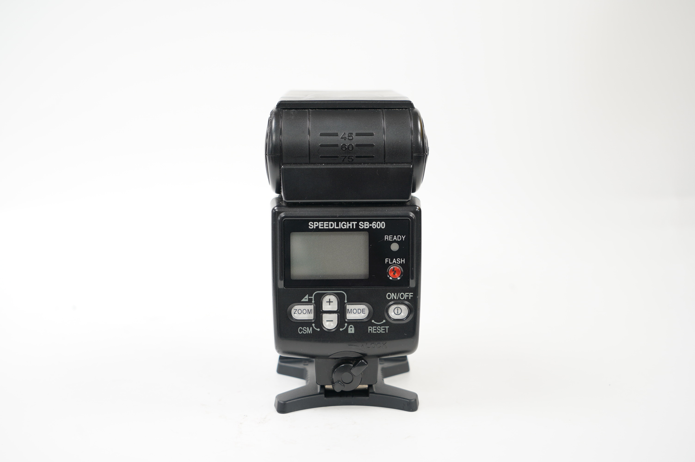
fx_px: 1099
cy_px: 231
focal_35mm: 57
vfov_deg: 23.7
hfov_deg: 35.1
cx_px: 348
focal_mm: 57
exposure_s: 1/5
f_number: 6.3
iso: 200
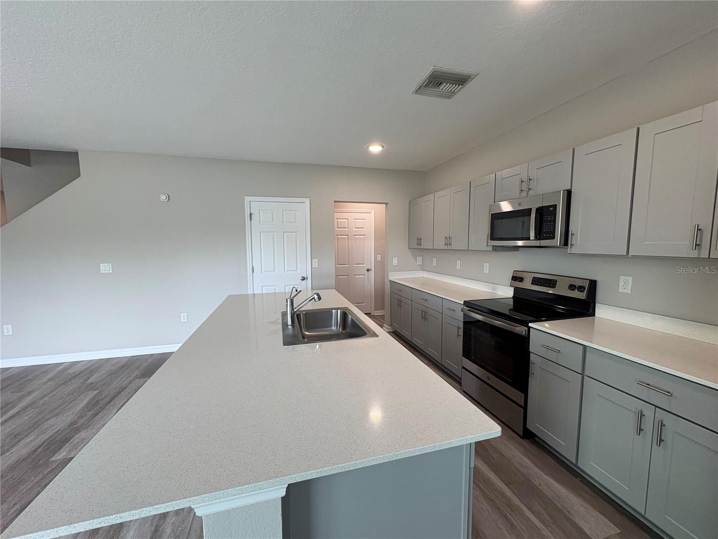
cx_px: 359
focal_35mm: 14
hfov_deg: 102.1
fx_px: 290
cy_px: 270
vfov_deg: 85.7
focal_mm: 2.22
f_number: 2.2
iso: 200
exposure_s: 1/120
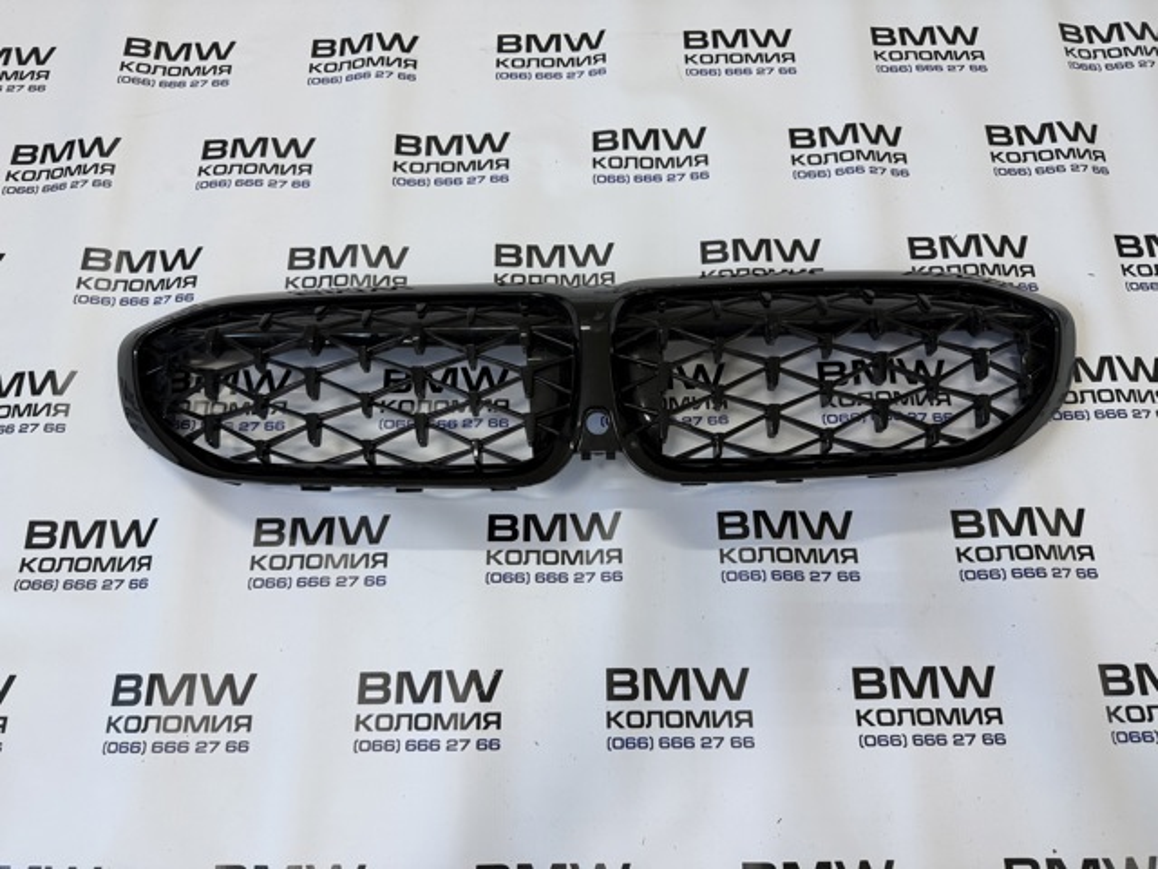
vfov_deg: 56.8
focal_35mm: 24
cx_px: 579
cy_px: 434
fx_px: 803
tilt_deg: -70.2
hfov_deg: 71.6
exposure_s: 1/100
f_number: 1.78
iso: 160
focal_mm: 6.76
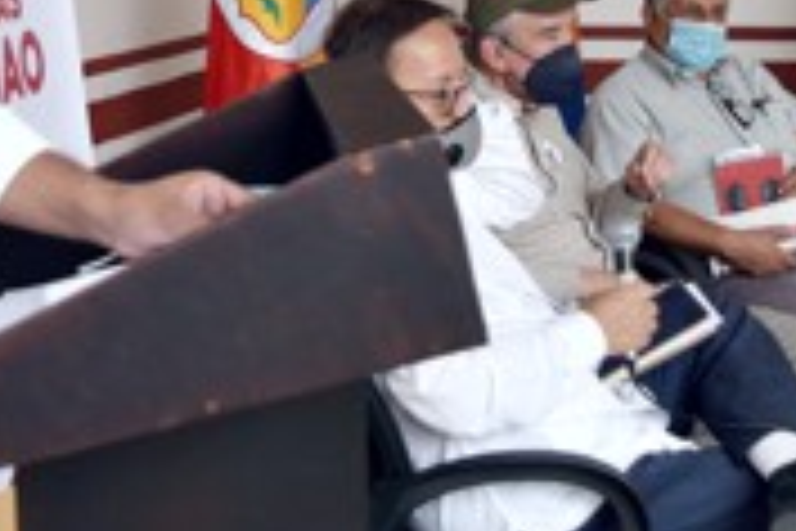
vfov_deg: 14.3
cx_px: 382
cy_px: -97
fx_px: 2056
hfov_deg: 21.9
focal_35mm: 93
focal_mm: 22
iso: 125
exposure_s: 1/200
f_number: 3.8
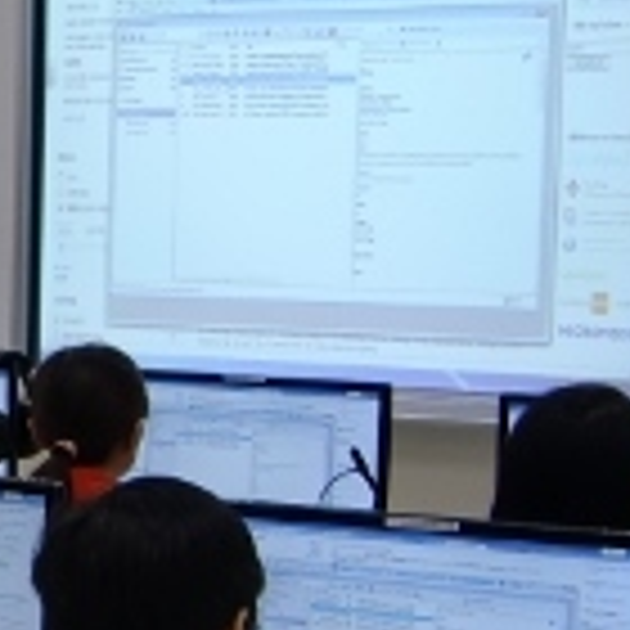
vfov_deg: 15.4
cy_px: 423
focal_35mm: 113
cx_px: -468
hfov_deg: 13.9
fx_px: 2327
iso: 80
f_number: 2.6
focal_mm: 4.9
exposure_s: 1/60
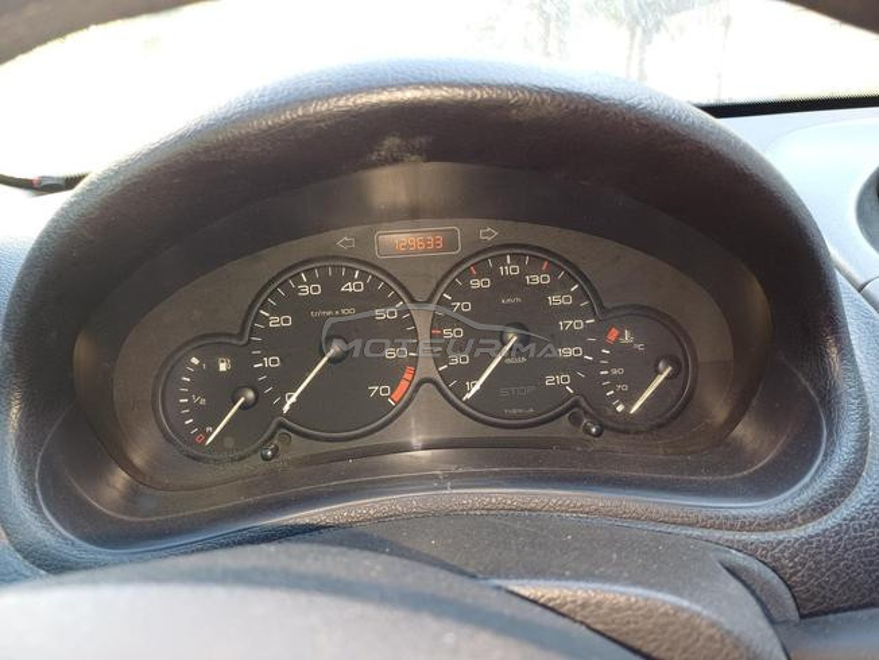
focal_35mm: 25
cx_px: 440
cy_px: 330
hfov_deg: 69.4
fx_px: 635
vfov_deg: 54.9
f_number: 1.8
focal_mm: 4.65
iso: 125
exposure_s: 1/50
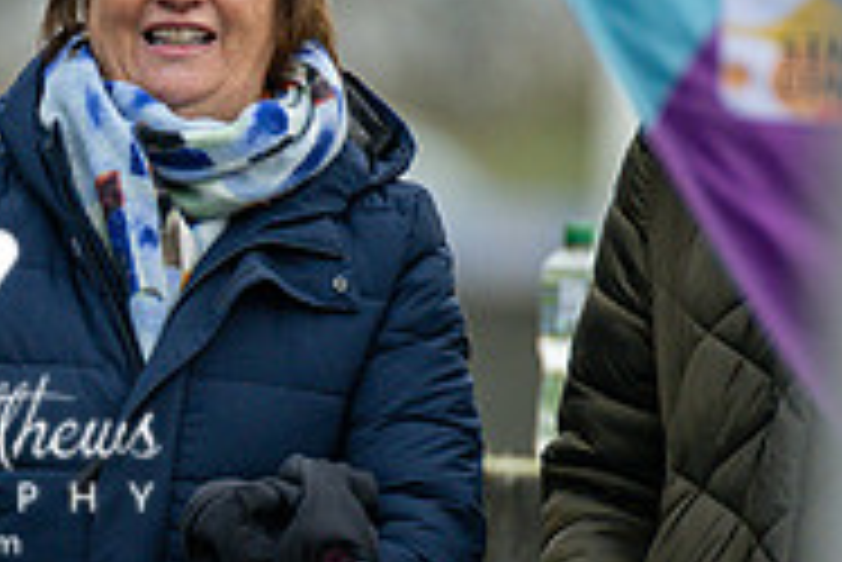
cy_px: 355
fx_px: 32652
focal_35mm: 1395
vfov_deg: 1.0
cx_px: -144
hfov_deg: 1.5
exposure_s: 1/1600
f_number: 2.8
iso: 500
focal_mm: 300
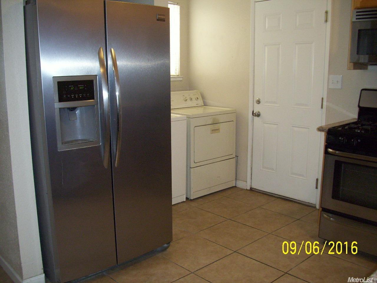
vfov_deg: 41.8
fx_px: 370
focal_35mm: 34
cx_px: 188
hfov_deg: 54.0
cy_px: 142
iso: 250
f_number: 2.9
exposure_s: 1/40
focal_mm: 5.7
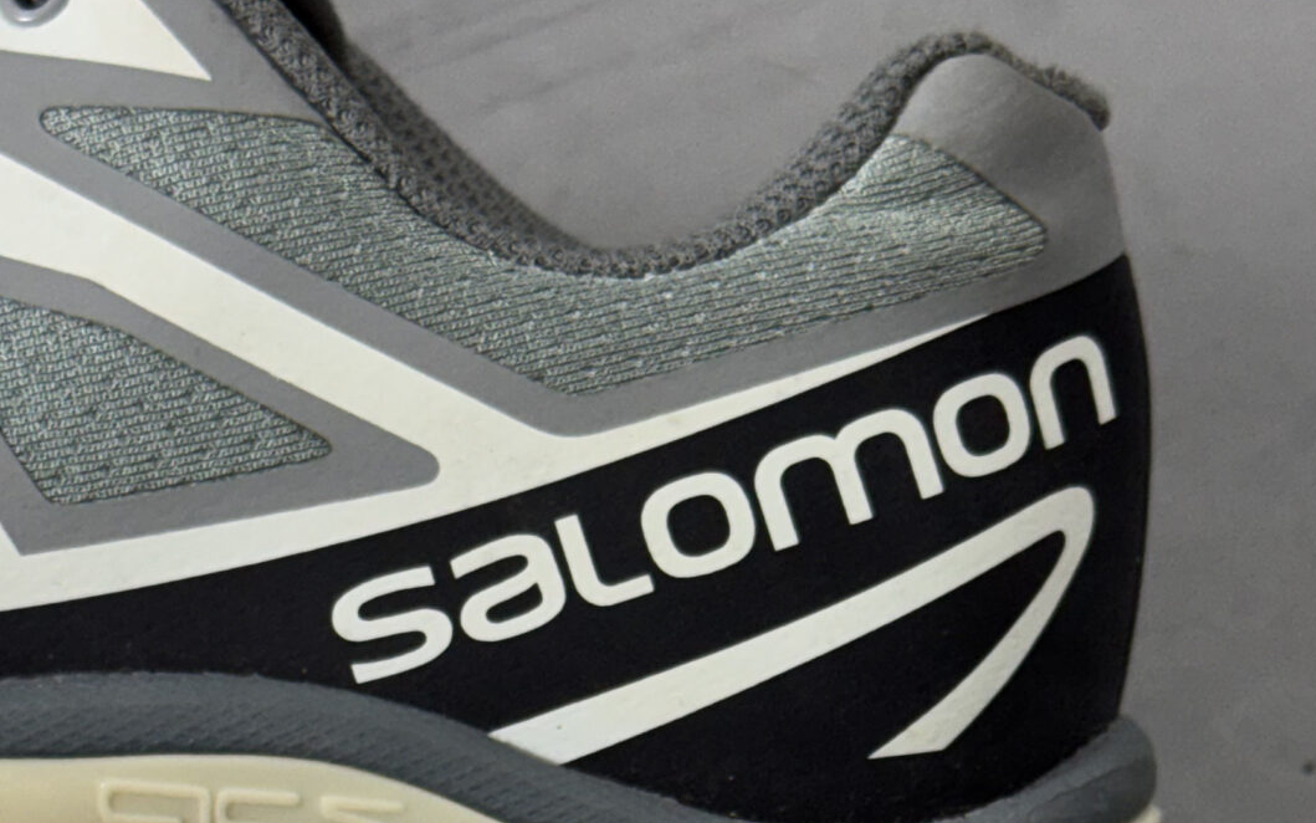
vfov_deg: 10.3
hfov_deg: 16.9
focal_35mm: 123
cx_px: 497
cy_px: 1248
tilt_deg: -56.6
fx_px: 4412
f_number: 1.78
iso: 80
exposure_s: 1/60
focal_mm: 6.76
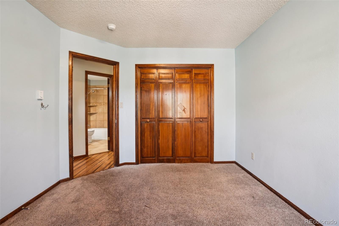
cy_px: 113
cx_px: 170
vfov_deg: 77.3
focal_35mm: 15
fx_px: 141
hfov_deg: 100.4
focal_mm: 10
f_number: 8
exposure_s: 1/8
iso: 400
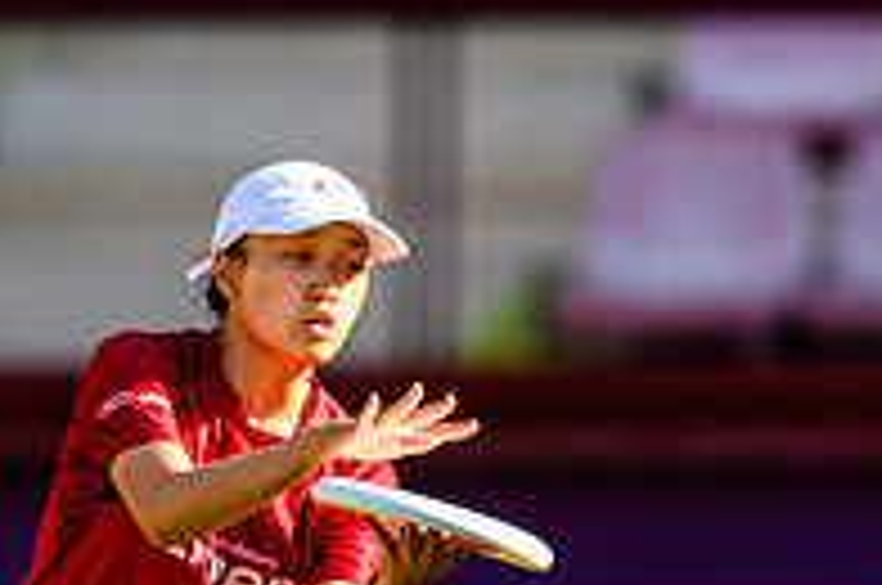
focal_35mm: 2681
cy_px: 734
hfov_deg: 0.8
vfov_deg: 0.5
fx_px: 65576
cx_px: 428
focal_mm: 400
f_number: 3.2
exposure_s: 1/1250
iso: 280
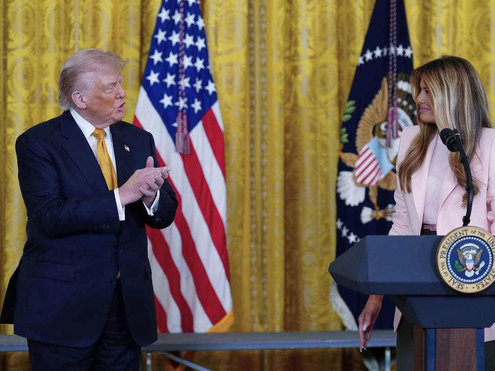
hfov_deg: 15.8
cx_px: 257
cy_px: 185
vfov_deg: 11.9
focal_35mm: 125
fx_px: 1787
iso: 3200
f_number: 3.2
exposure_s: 1/400
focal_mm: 115
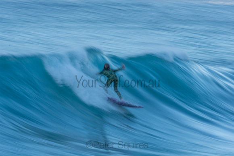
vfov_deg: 1.8
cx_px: 117
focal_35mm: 750
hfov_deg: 2.7
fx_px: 4876
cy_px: 78
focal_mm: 500
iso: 100
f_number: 20
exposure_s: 1/20
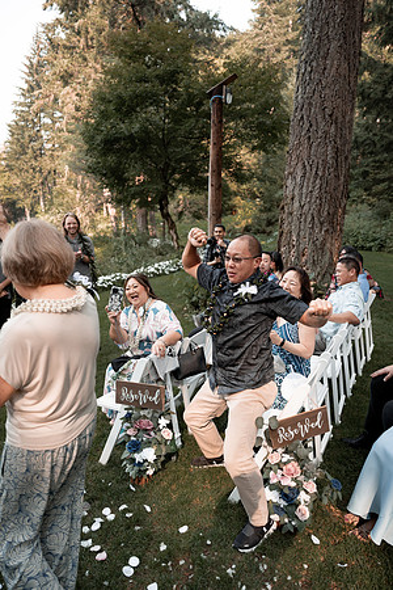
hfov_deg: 53.1
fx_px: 393
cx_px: 196
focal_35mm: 24
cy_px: 295
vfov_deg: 73.7
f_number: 2.8
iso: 200
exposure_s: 1/500
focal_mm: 24
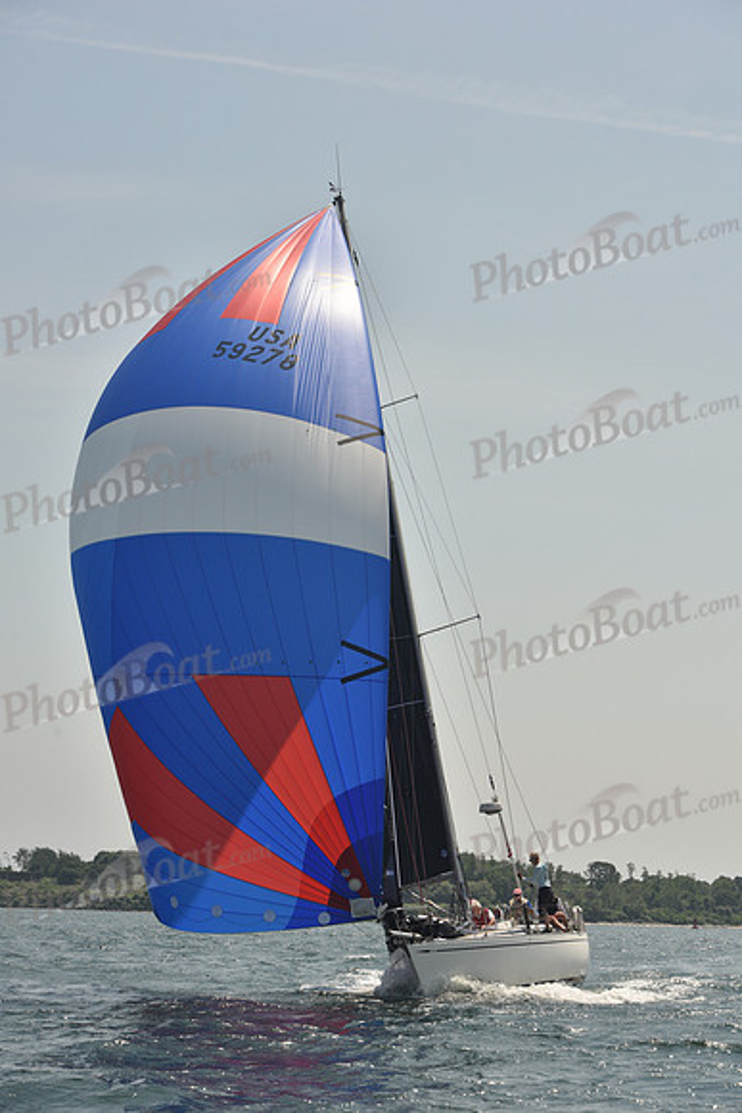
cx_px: 371
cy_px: 556
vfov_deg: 28.8
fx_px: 2163
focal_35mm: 70
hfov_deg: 19.5
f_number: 8
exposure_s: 1/640
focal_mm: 70
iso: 250
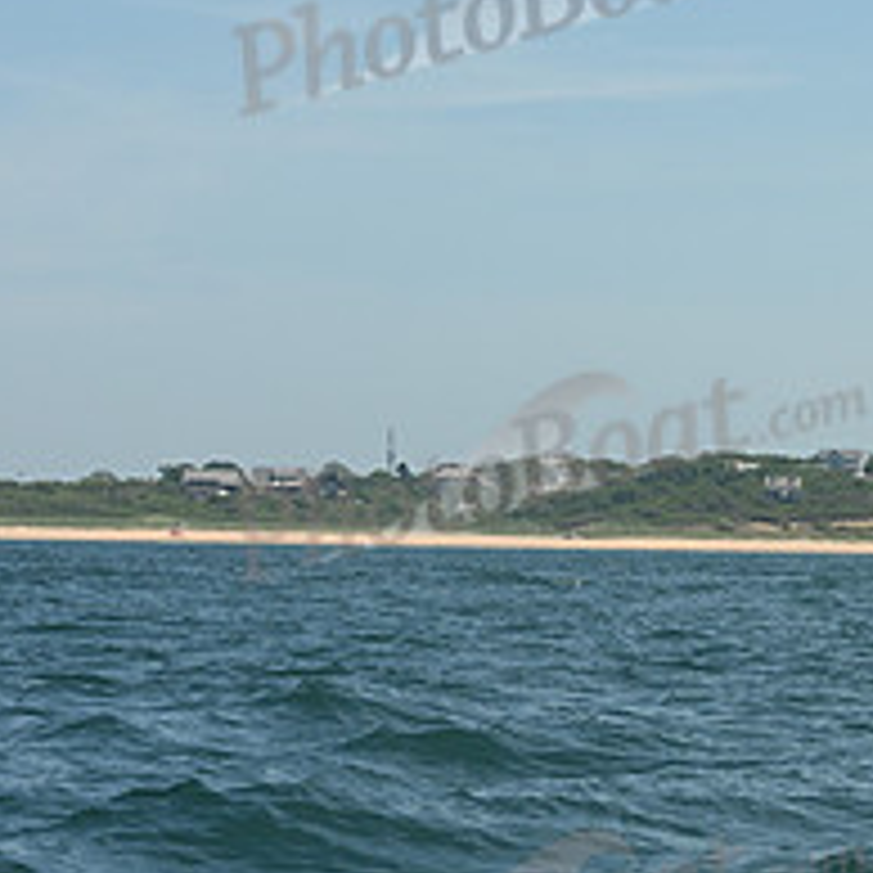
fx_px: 5079
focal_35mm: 178
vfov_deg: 9.8
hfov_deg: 9.7
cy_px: 169
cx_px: 1102
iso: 320
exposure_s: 1/1000
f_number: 8
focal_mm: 70
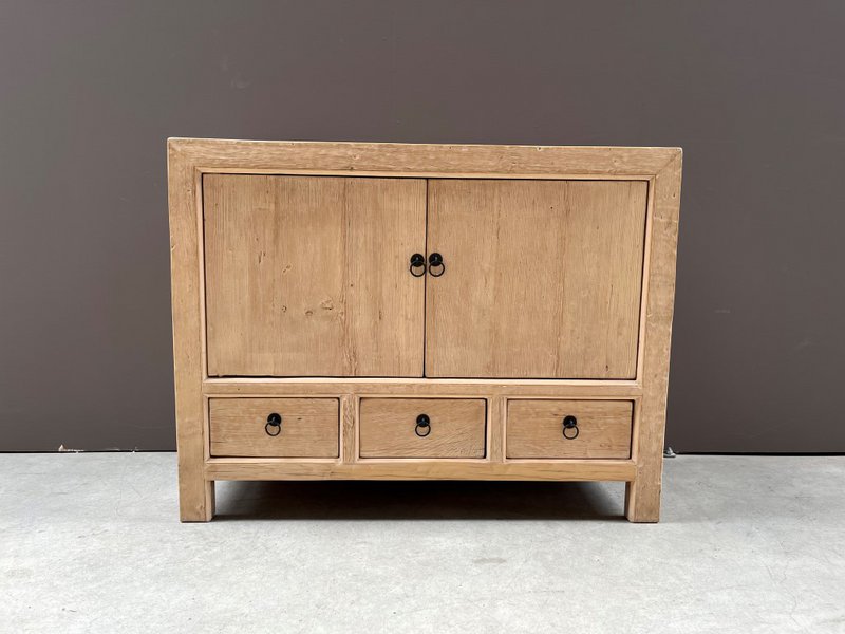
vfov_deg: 53.1
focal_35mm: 26
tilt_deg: -7.9
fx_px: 635
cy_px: 317
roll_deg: +0.2
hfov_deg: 67.3
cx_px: 422
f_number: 1.6
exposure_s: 1/121
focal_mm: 5.1
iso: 64
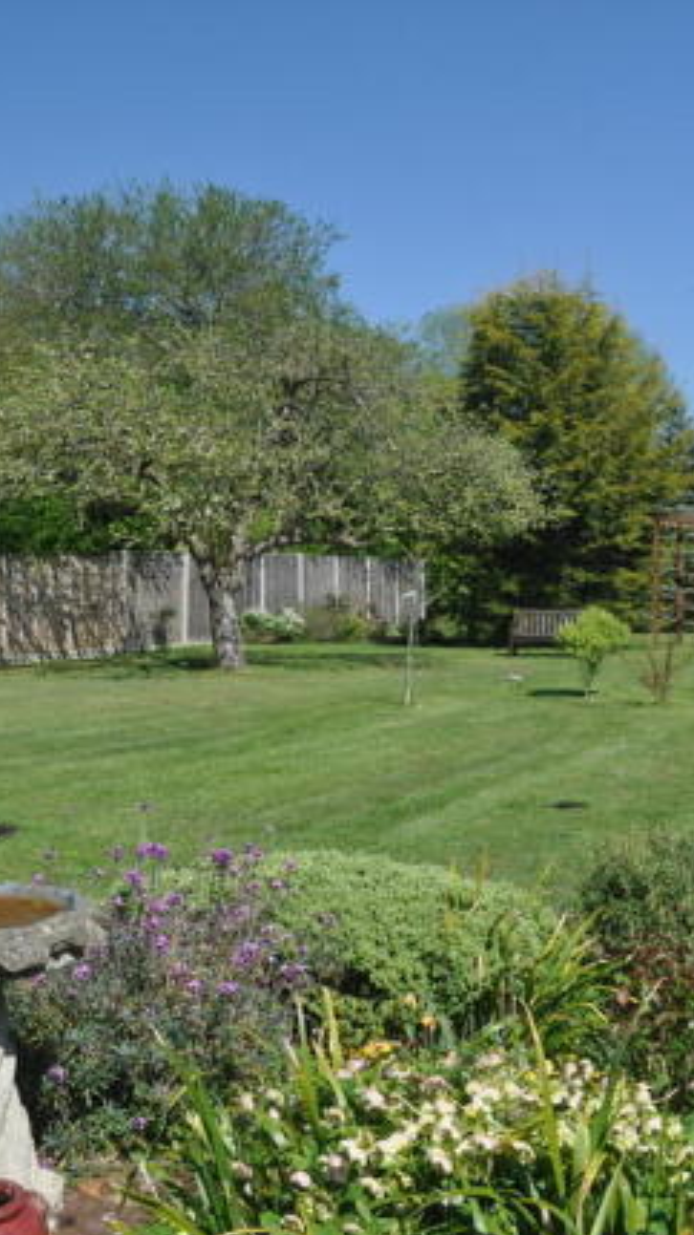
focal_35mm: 43
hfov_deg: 27.6
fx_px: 1409
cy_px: 619
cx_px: 422
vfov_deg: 47.4
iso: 200
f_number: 7.1
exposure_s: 1/200
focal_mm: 18
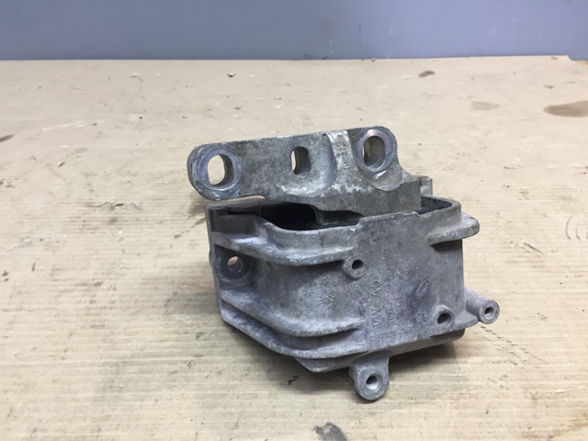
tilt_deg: -32.2
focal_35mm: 29
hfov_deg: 61.7
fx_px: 493
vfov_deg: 48.2
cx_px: 294
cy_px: 220
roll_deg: -1.9
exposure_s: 1/33
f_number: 2.2
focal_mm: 4.15
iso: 100
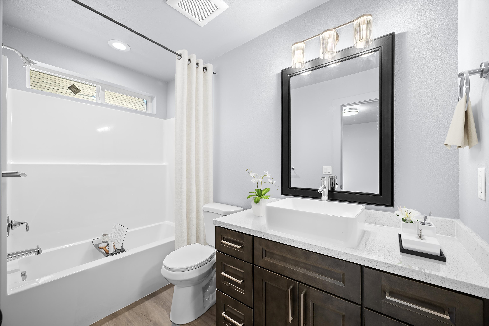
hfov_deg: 104.3
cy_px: 163
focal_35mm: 14
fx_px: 190
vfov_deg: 81.2
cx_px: 244
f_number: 8
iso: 100
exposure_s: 1
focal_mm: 14
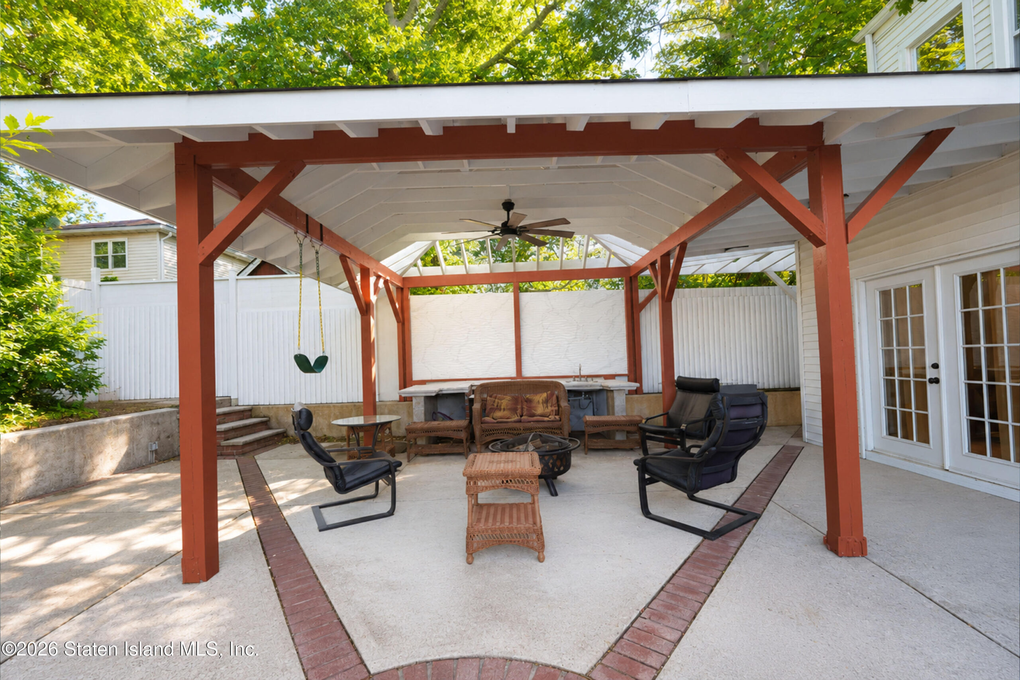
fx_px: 453
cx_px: 510
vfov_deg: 73.8
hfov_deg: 96.7
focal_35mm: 16
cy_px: 340
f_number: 4.5
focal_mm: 16
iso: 100
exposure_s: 1/80
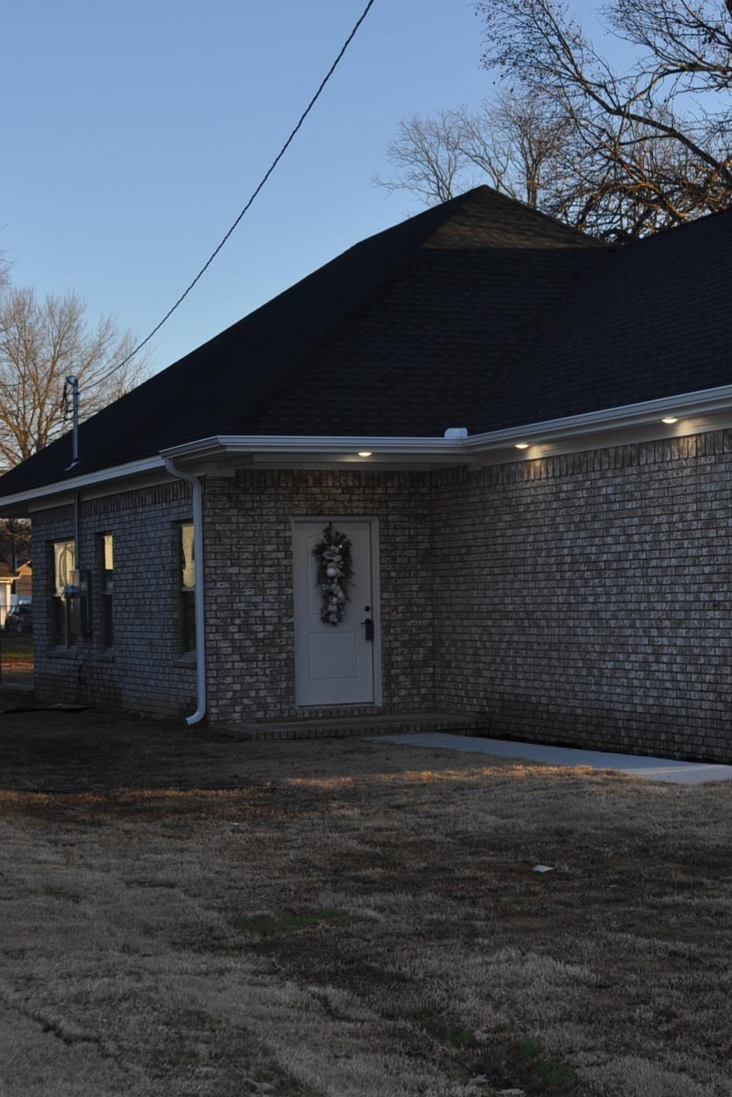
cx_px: 695
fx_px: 1951
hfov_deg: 20.7
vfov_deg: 31.4
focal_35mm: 64
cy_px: 547
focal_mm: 28
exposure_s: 1/200
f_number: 7.1
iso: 200
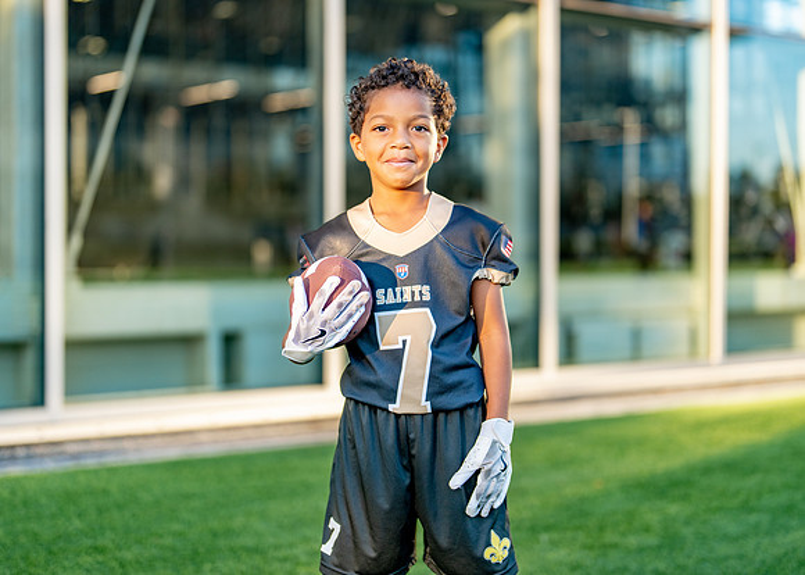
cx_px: 417
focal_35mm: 58
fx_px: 1336
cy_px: 265
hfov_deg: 33.5
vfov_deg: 24.3
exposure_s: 1/1250
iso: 200
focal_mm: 50
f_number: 1.2
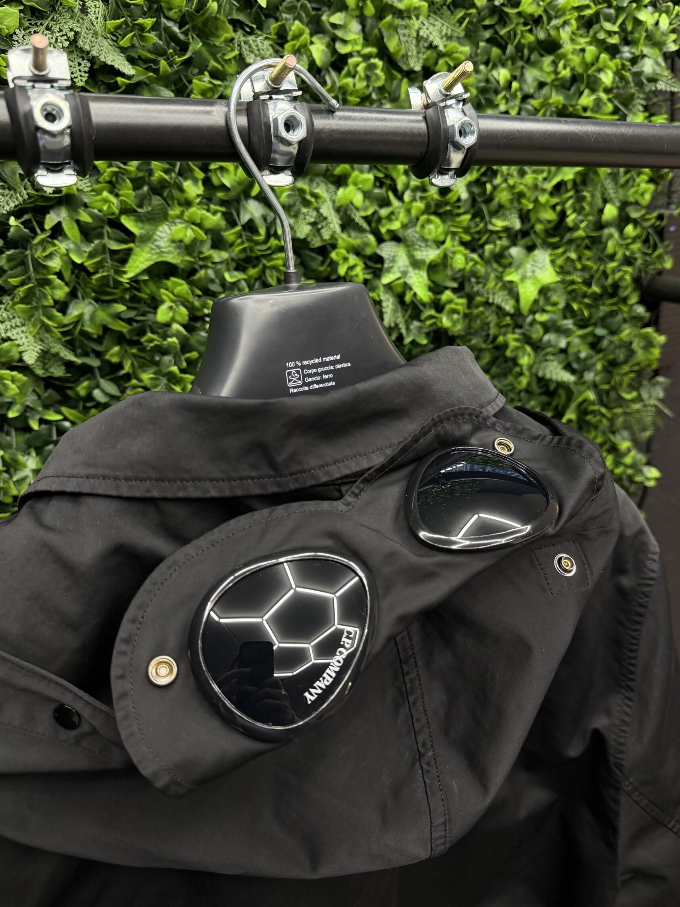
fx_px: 707
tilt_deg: -19.2
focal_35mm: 27
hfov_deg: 51.3
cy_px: 428
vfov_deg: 65.3
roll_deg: -1.4
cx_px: 375
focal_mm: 6.76
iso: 200
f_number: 1.78
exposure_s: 1/65
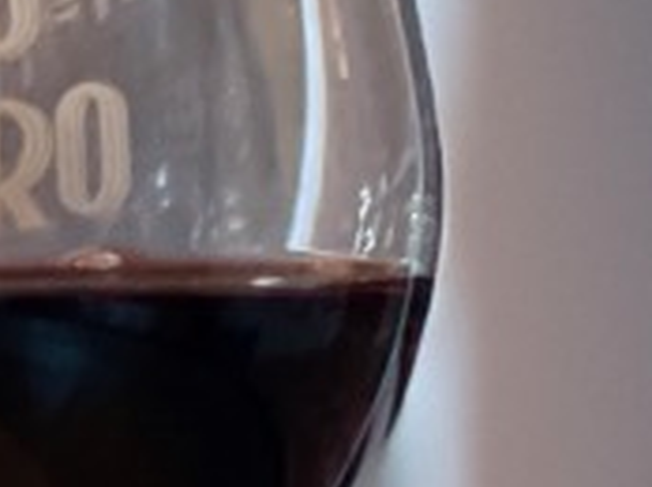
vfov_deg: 3.3
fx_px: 8502
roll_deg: +0.1
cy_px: 903
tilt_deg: -5.0
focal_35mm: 452
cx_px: -1222
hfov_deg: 4.3
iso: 500
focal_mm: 7.5
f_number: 2.2
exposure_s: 1/14
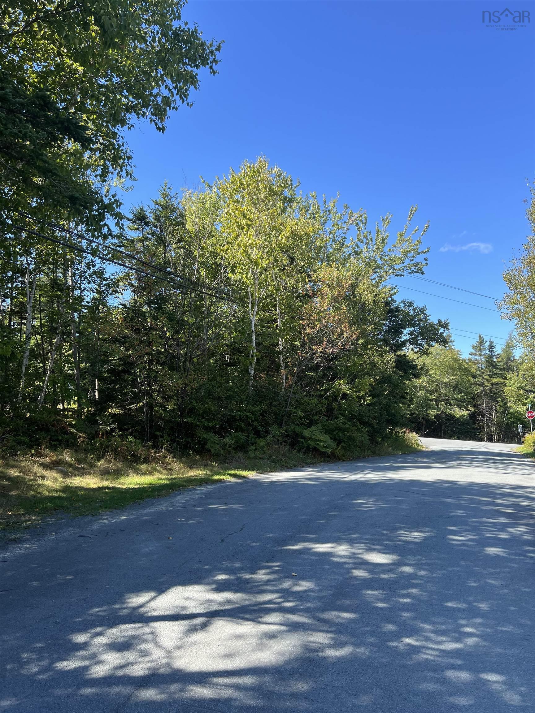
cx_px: 268
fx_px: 536
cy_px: 356
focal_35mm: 26
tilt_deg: +6.3
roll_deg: -0.3
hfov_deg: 53.1
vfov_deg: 67.3
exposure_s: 1/1266
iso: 50
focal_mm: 5.7
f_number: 1.5
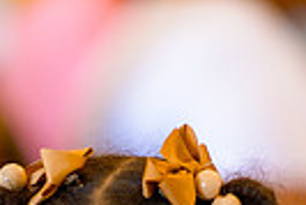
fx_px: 4535
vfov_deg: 2.6
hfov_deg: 3.9
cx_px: 142
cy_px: 516
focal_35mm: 533
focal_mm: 105
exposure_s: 1/100
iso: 400
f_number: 1.8
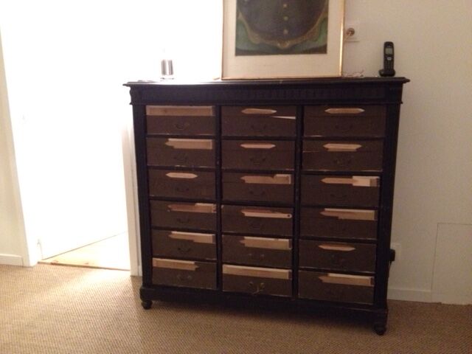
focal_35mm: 35
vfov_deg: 40.7
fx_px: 477
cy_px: 177
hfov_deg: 52.6
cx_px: 236
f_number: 2.4
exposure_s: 1/15
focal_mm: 4.28
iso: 800
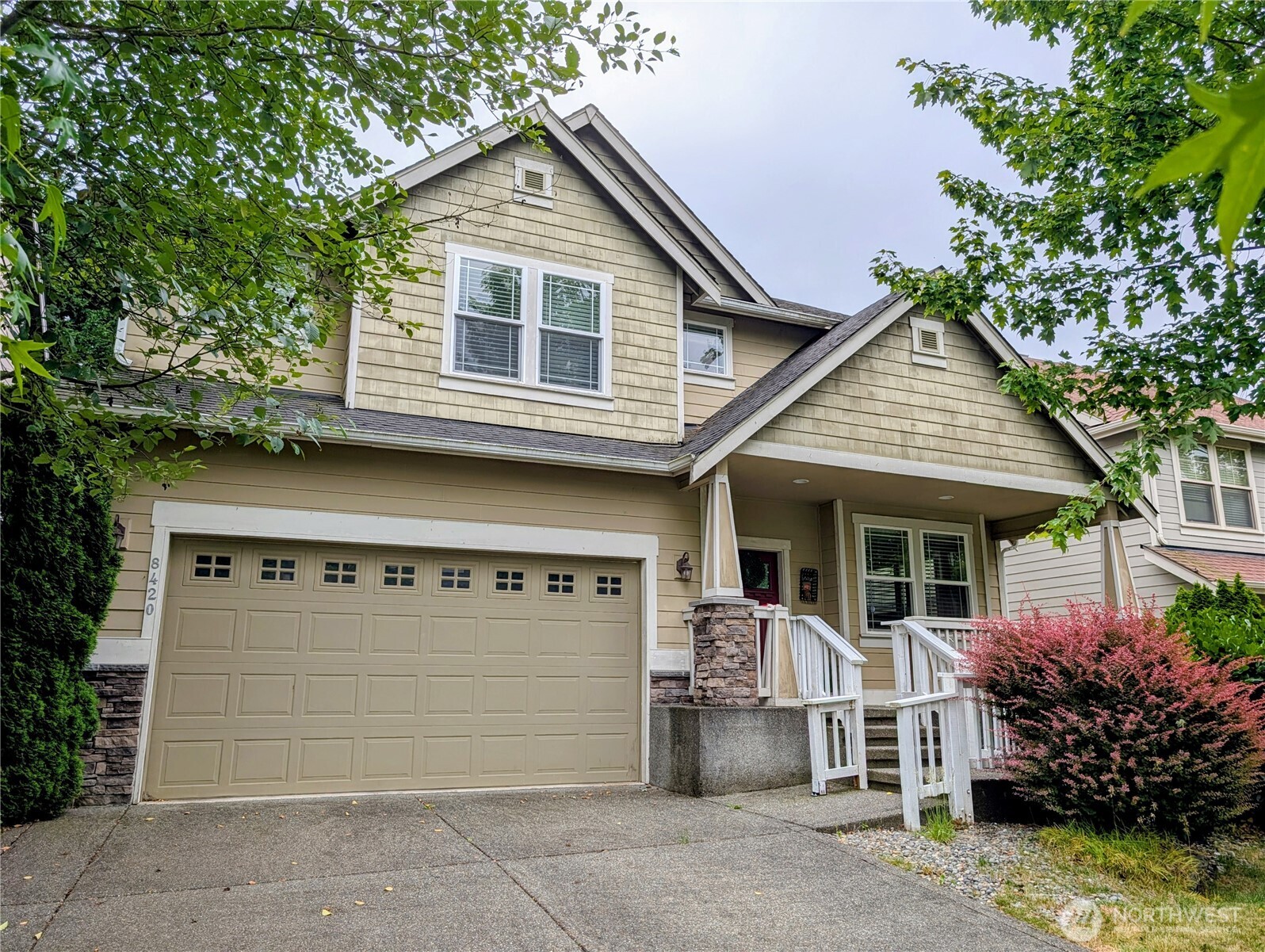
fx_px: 878
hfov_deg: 71.5
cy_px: 476
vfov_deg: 56.9
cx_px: 632
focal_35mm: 24
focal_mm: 6.9
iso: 19
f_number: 1.68
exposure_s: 1/1383
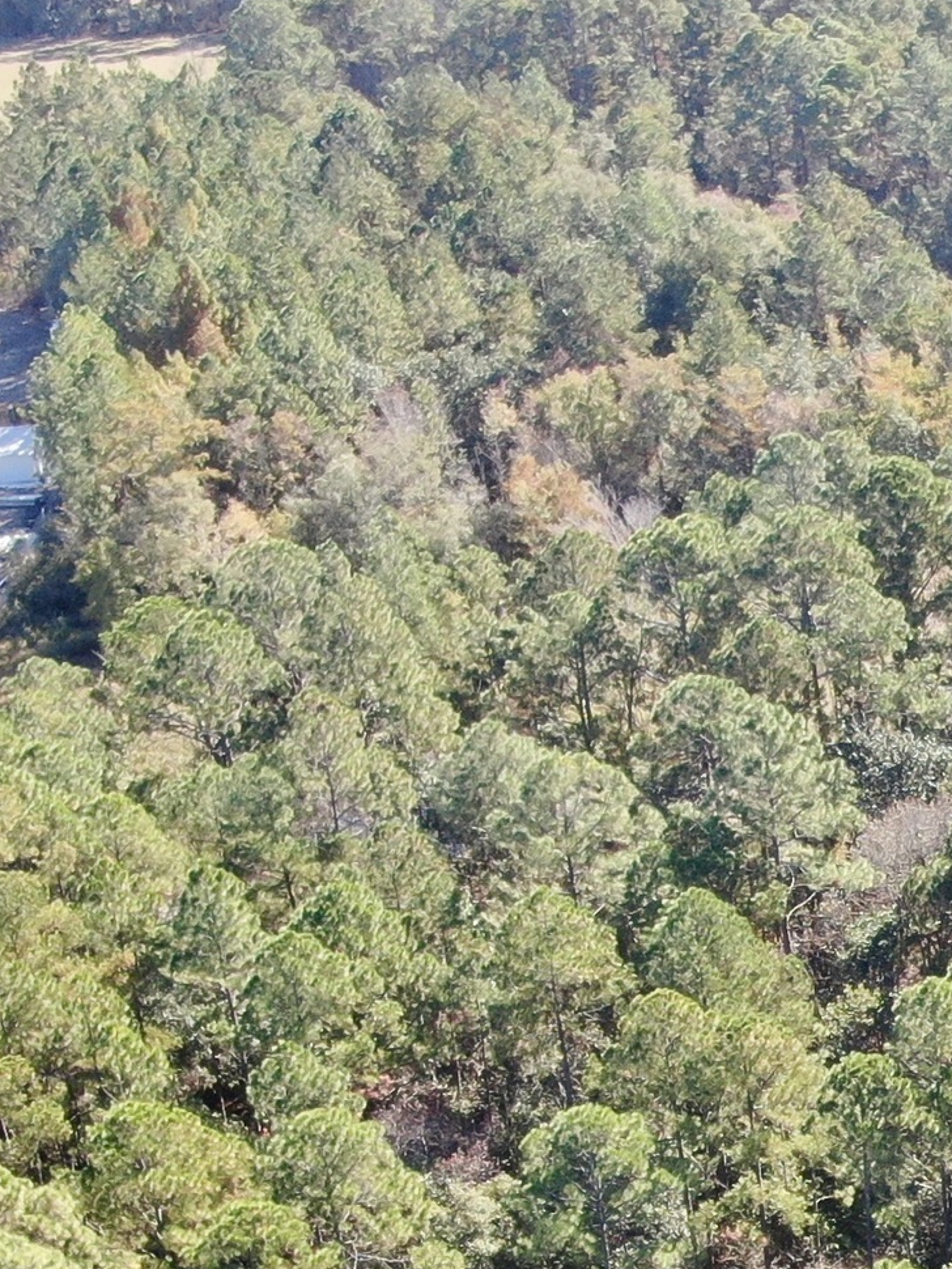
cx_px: 1312
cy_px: 1147
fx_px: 2786
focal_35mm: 76
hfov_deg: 17.9
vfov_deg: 24.9
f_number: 2.8
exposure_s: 1/240
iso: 100
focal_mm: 4.39
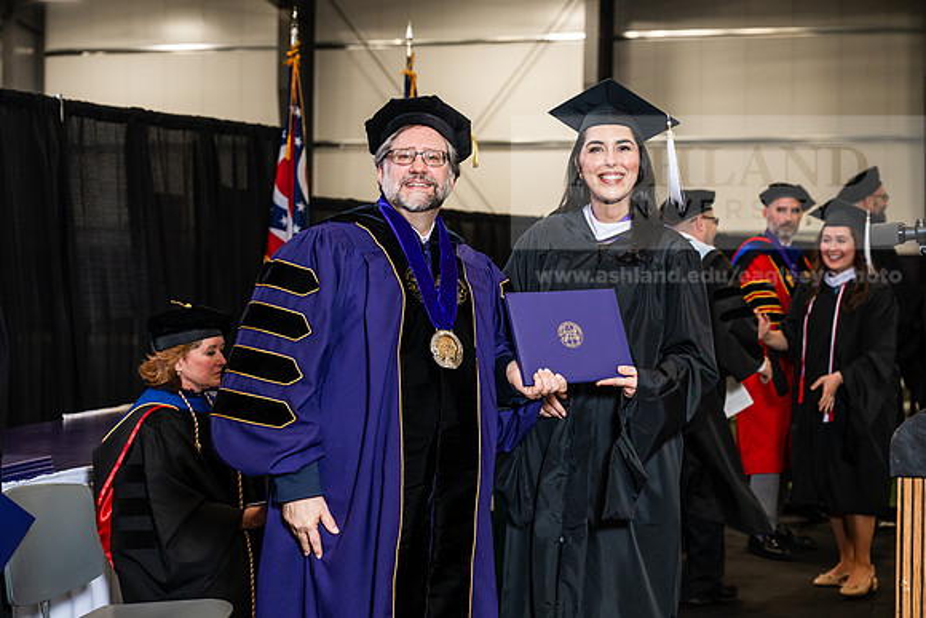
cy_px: 309
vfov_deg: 19.5
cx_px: 463
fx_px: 1801
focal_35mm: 70
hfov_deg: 28.8
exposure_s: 1/200
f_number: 4.5
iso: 1250
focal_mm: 70
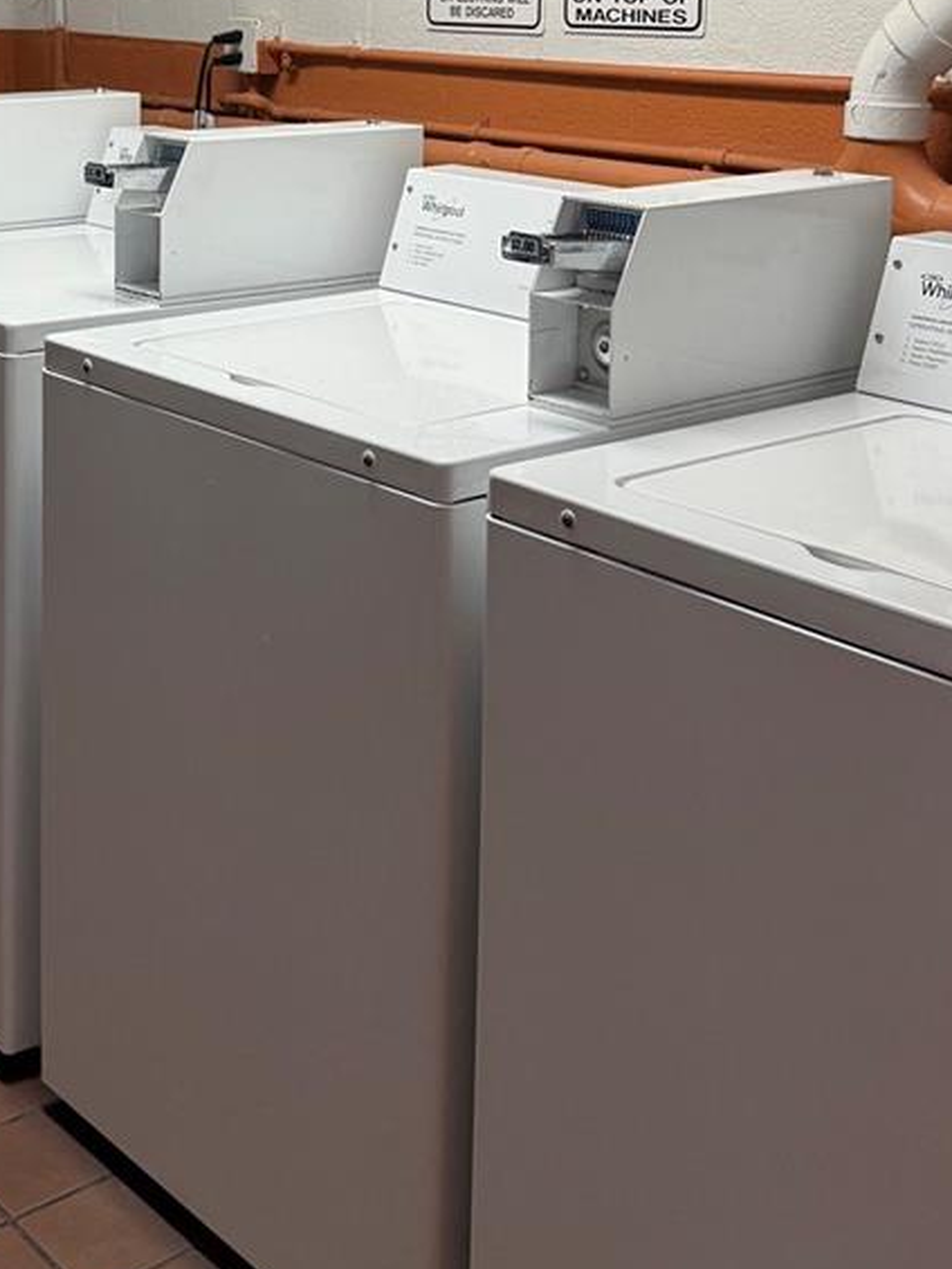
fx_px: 1869
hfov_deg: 28.3
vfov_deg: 35.6
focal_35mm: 51
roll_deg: -0.6
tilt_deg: -6.6
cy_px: 164
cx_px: 296
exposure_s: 1/120
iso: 200
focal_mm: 6.76
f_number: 1.78
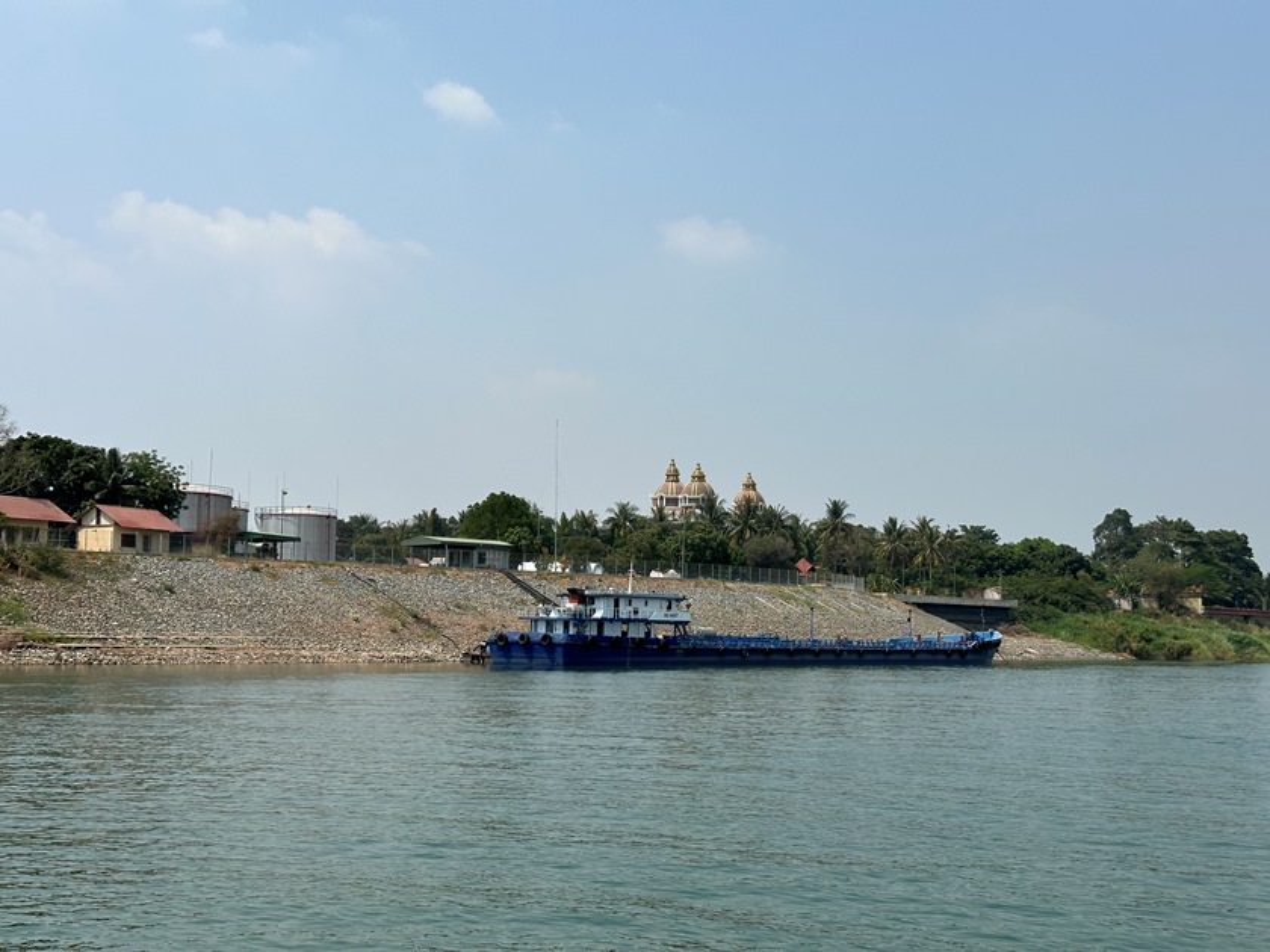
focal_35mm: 48
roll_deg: -0.7
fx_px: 1761
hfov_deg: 39.7
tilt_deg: +3.4
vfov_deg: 30.3
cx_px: 635
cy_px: 476
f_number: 1.78
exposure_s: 1/7634
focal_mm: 6.86
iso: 64
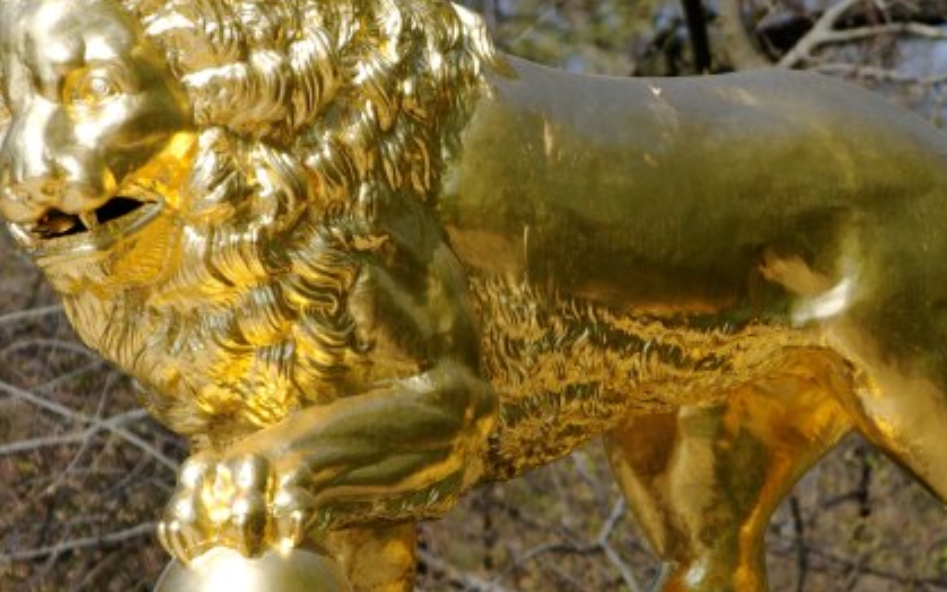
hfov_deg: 4.2
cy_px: 386
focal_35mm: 503
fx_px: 12990
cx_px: 572
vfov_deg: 2.6
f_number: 5
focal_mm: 135
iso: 200
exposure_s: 1/1250
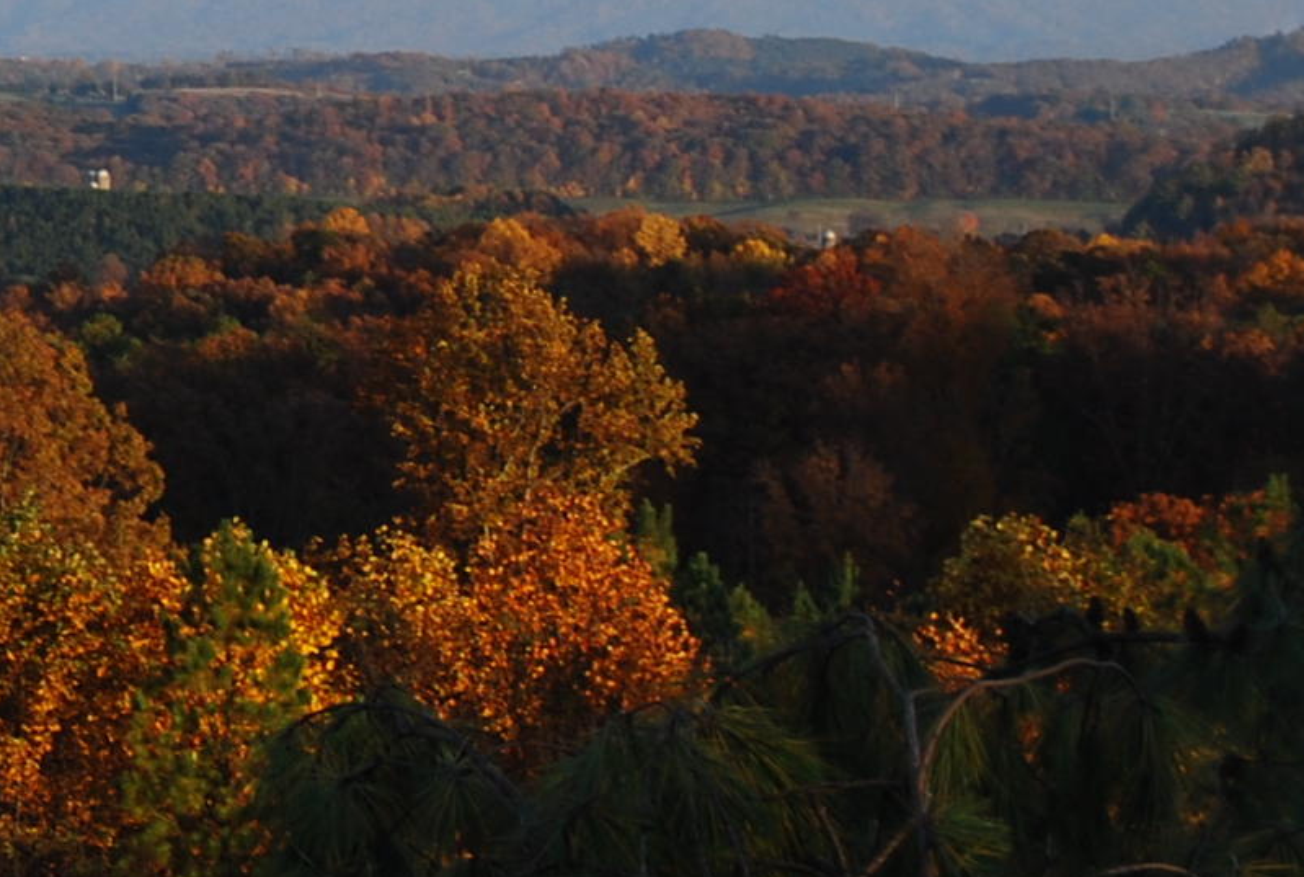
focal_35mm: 250
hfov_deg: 8.1
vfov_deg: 5.5
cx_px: -615
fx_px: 9078
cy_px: -36
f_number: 5.6
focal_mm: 46
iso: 110
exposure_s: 1/125
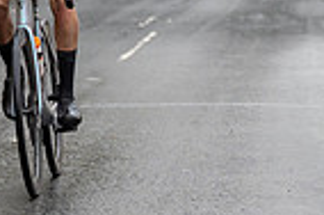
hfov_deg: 6.3
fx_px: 2945
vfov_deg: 4.1
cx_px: 84
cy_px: -150
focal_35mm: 328
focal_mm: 80
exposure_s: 1/1000
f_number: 3.5
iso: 640
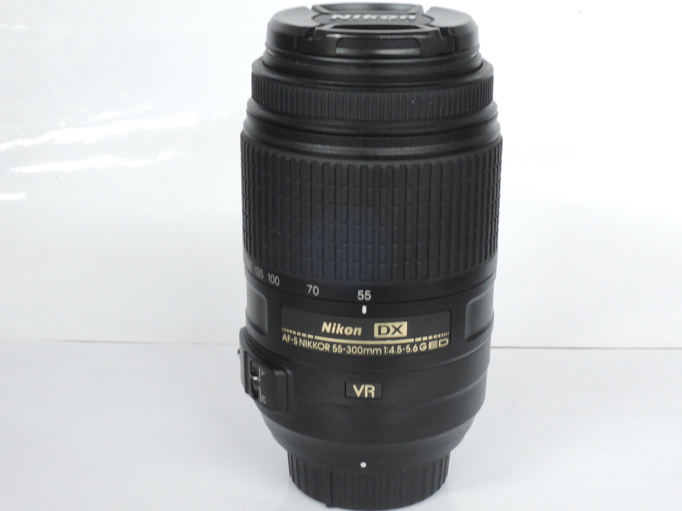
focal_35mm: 63
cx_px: 357
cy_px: 249
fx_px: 1241
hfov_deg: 30.7
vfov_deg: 23.3
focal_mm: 12.8
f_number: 7.3
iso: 800
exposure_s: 1/15
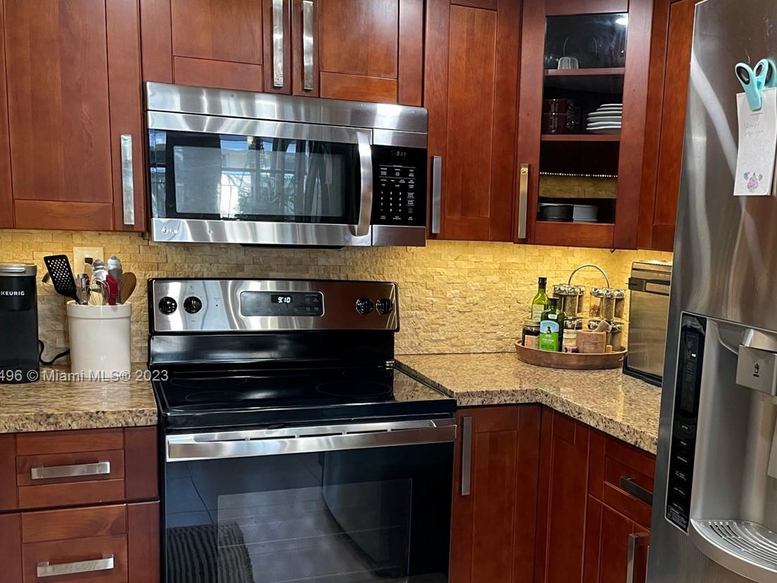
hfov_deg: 48.3
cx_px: 509
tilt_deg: -11.0
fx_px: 853
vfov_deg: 37.4
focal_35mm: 38
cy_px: 377
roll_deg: -2.3
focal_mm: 4.2
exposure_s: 1/60
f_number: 1.6
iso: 160
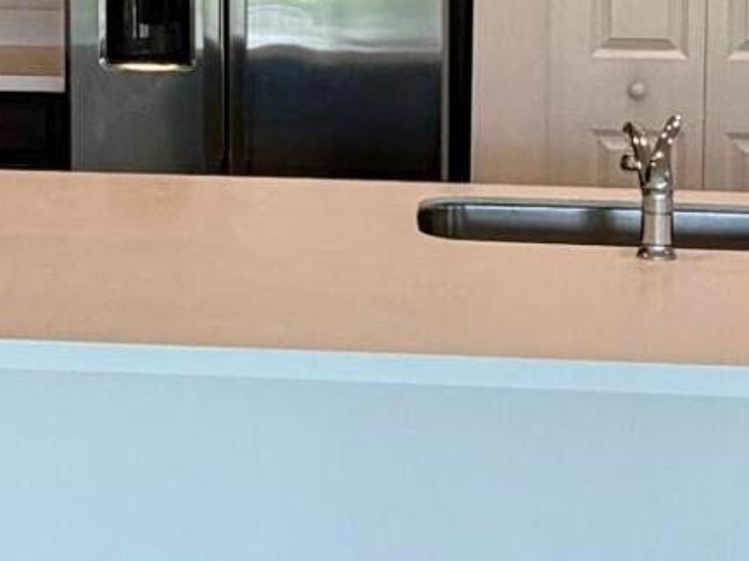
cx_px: 223
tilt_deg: -3.1
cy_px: -47
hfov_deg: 21.0
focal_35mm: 93
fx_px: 2011
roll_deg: +0.4
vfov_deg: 15.5
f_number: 2.2
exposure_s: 1/120
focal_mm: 2.22
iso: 80
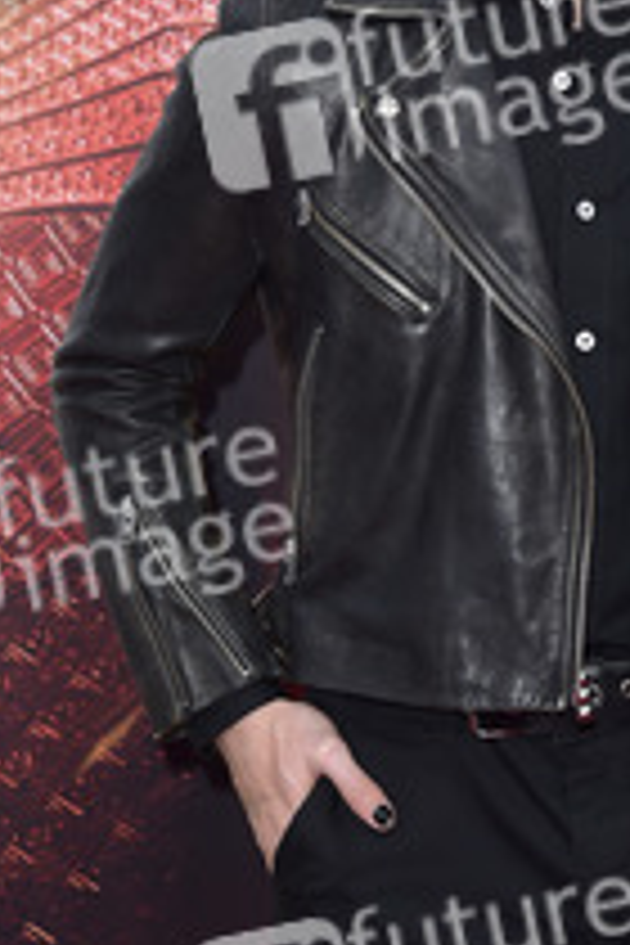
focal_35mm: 187
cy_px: 310
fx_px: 4908
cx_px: 556
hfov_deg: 7.3
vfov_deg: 11.0
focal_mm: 98
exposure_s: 1/250
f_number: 6.3
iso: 320
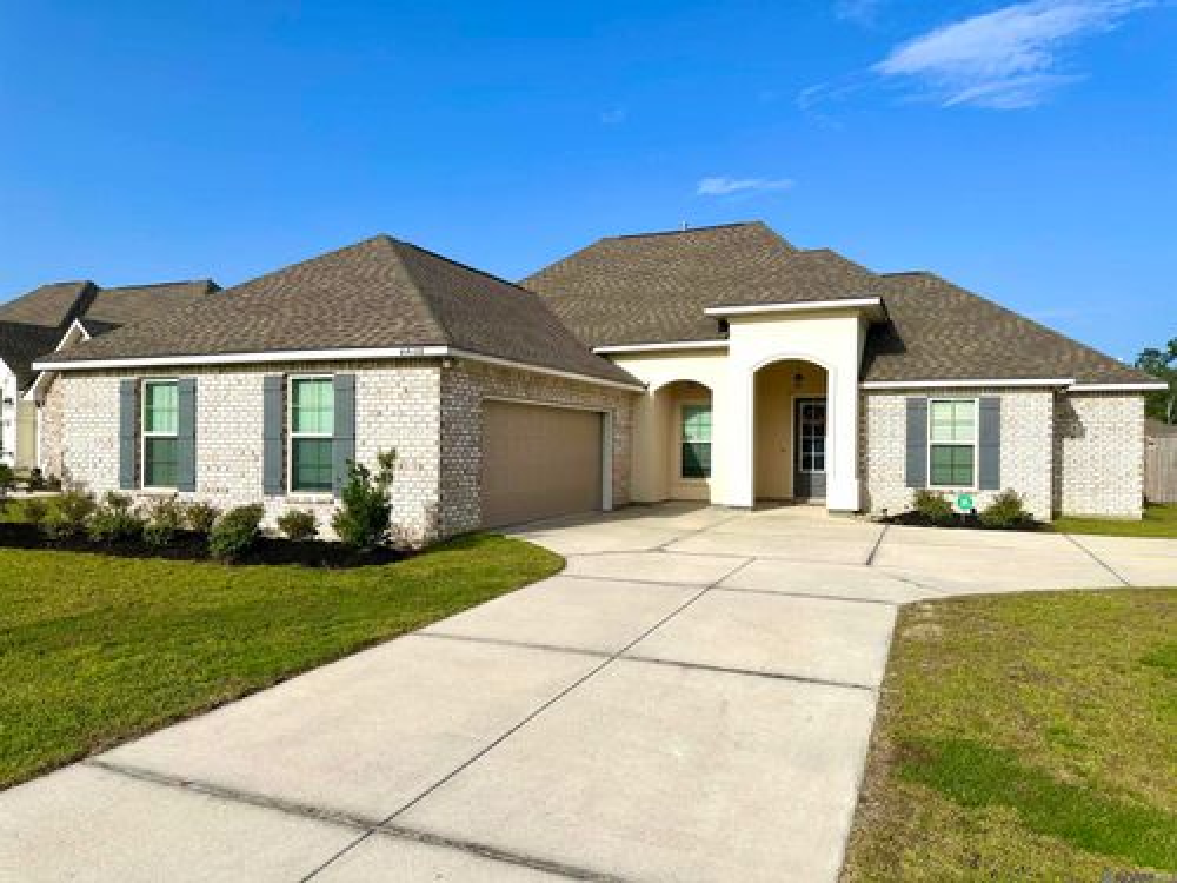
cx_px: 588
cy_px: 442
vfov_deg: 56.8
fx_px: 816
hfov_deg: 71.6
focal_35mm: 24
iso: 80
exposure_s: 1/7042
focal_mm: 6.86
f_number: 1.78
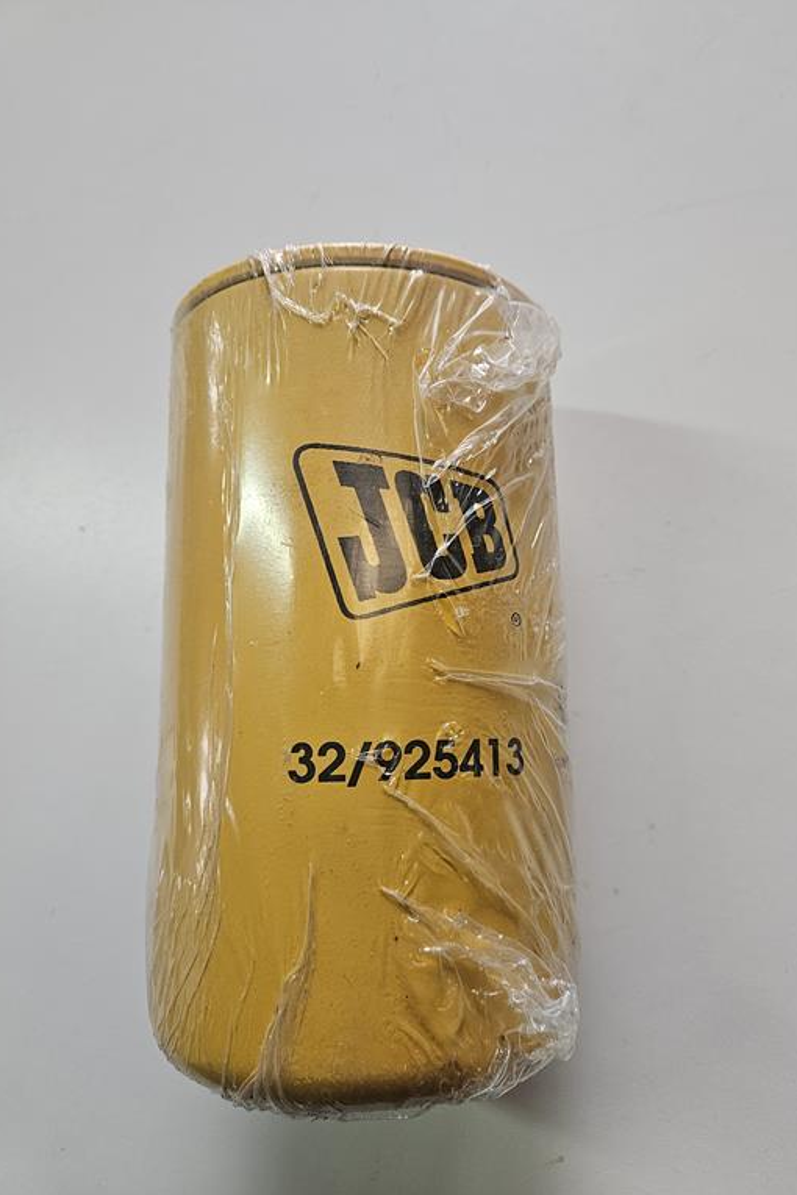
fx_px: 797
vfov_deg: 73.7
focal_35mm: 24
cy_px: 598
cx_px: 433
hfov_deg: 53.1
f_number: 1.8
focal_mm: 5.4
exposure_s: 1/190
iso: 160
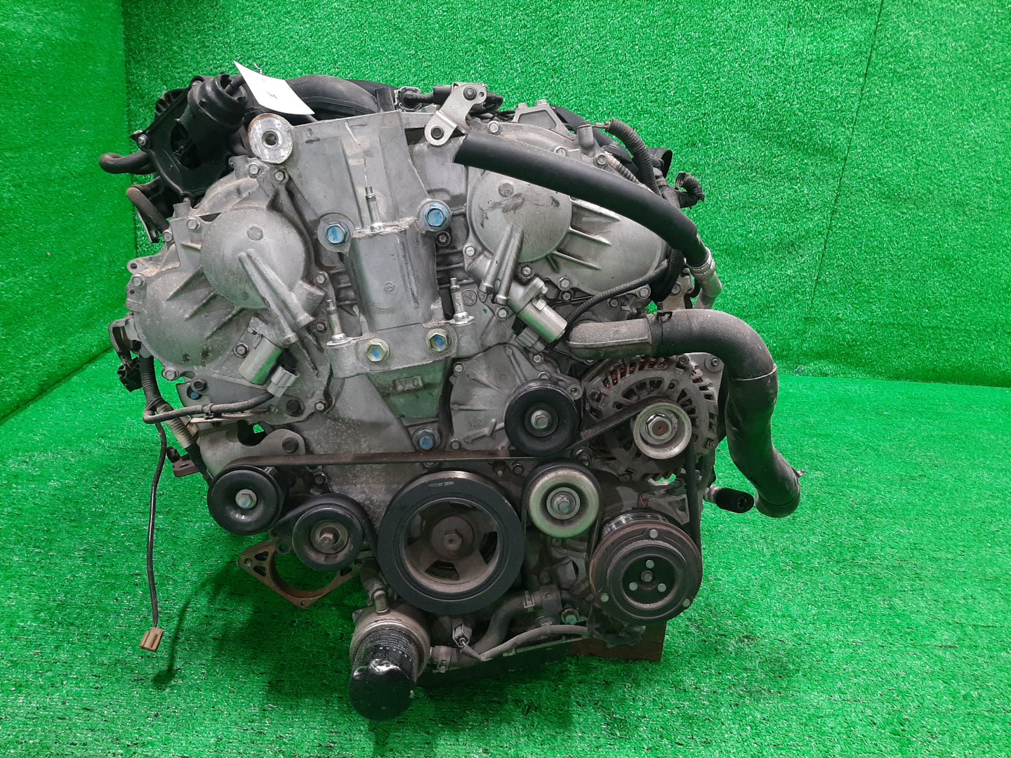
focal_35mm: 26
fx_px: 759
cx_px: 506
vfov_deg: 53.1
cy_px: 379
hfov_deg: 67.3
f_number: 1.7
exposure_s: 1/50
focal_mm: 3.93
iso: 177
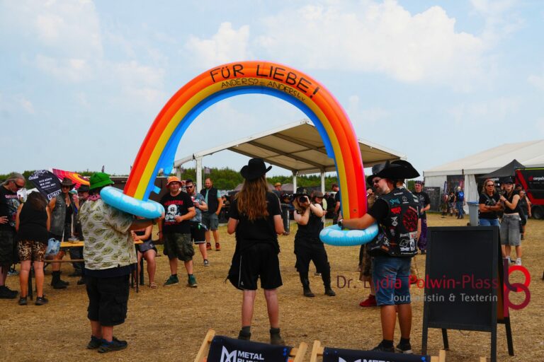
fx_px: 635
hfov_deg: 46.4
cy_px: 181
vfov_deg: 31.9
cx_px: 272
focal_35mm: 42
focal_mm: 28
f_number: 9
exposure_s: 1/125
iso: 100
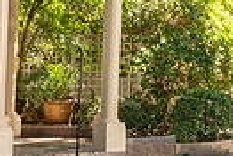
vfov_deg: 13.0
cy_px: 57
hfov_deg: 18.0
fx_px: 688
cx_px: 299
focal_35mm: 106
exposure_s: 1/100
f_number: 4
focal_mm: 24
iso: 100
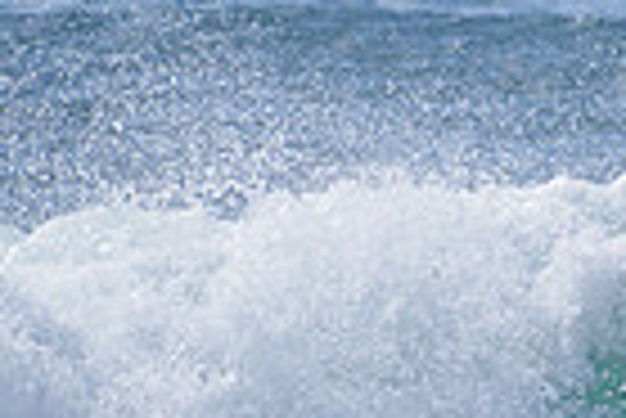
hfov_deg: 0.8
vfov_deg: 0.5
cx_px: 1513
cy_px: 279
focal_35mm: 2560
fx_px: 44561
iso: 90
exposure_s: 1/2000
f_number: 5.6
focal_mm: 500
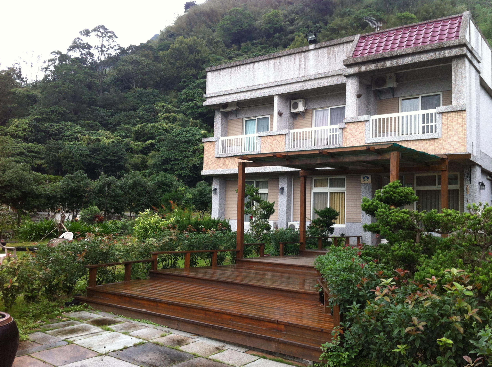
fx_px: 511
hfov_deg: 51.4
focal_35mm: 36
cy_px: 187
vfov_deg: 39.6
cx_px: 250
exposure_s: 1/113
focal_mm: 3.85
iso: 80
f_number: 2.8
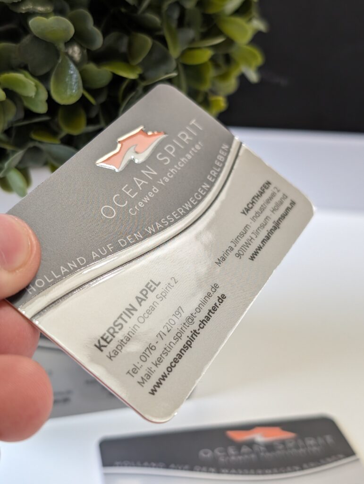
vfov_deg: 38.9
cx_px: 182
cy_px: 242
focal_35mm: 49
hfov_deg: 29.7
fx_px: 685
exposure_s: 1/100
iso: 127
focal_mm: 6.9
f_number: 1.68
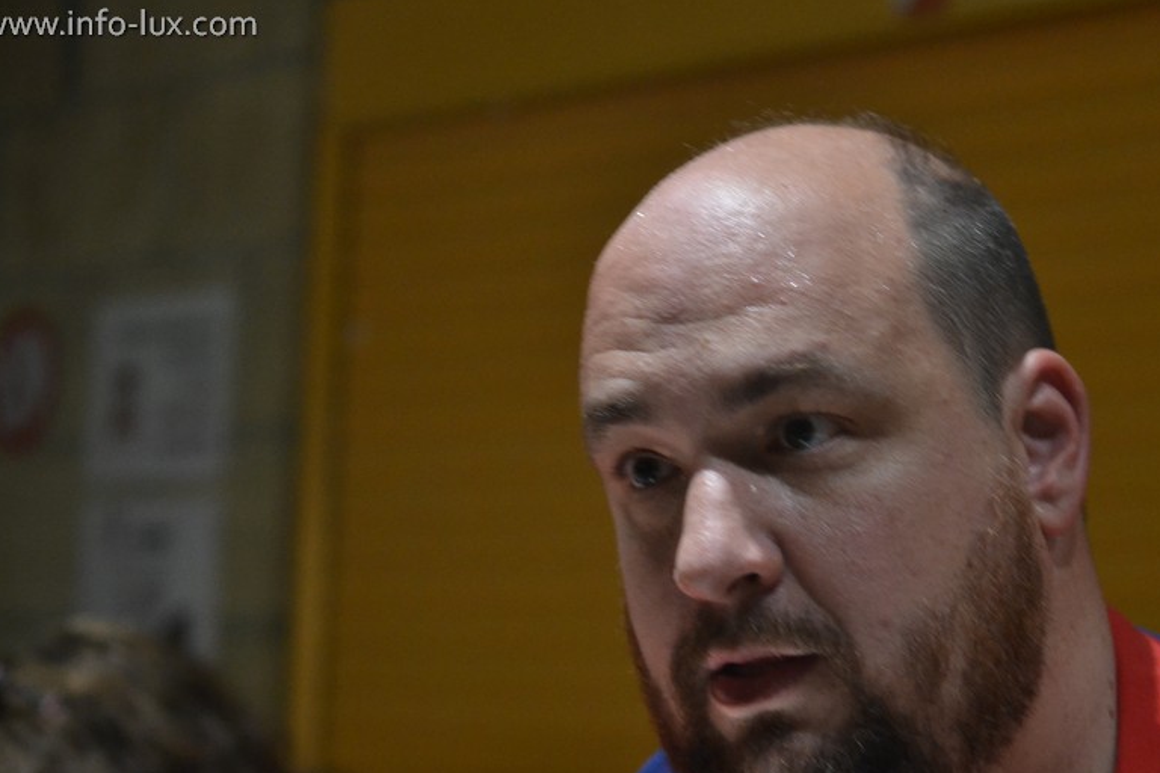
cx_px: 746
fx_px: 3222
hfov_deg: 20.4
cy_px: 461
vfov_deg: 13.7
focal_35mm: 100
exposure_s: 1/80
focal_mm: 50
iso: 1600
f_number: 2.8
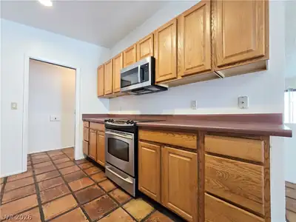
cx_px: 148
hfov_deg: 106.2
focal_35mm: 13
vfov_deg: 89.9
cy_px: 111
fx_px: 111
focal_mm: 2.2
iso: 400
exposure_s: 1/60
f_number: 2.2
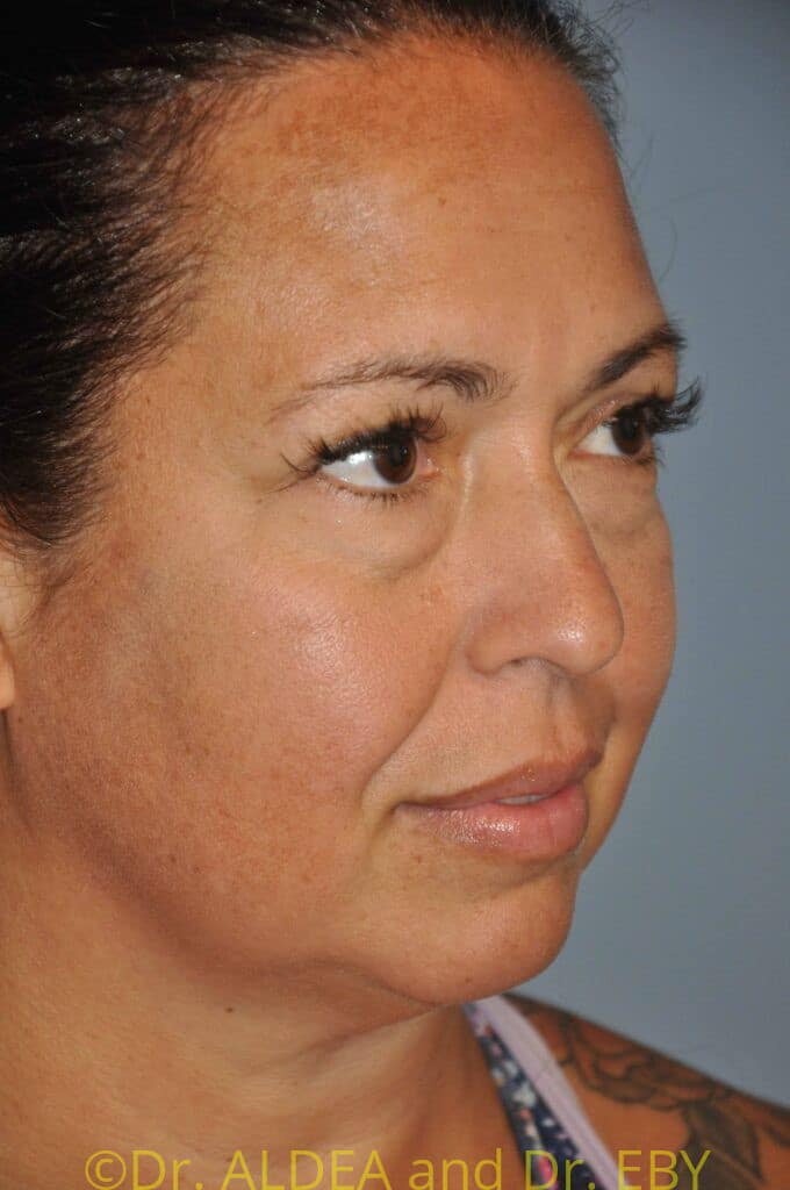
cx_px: 395
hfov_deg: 8.7
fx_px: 5198
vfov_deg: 13.1
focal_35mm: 158
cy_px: 595
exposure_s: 1/60
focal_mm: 105
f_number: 5.6
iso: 800
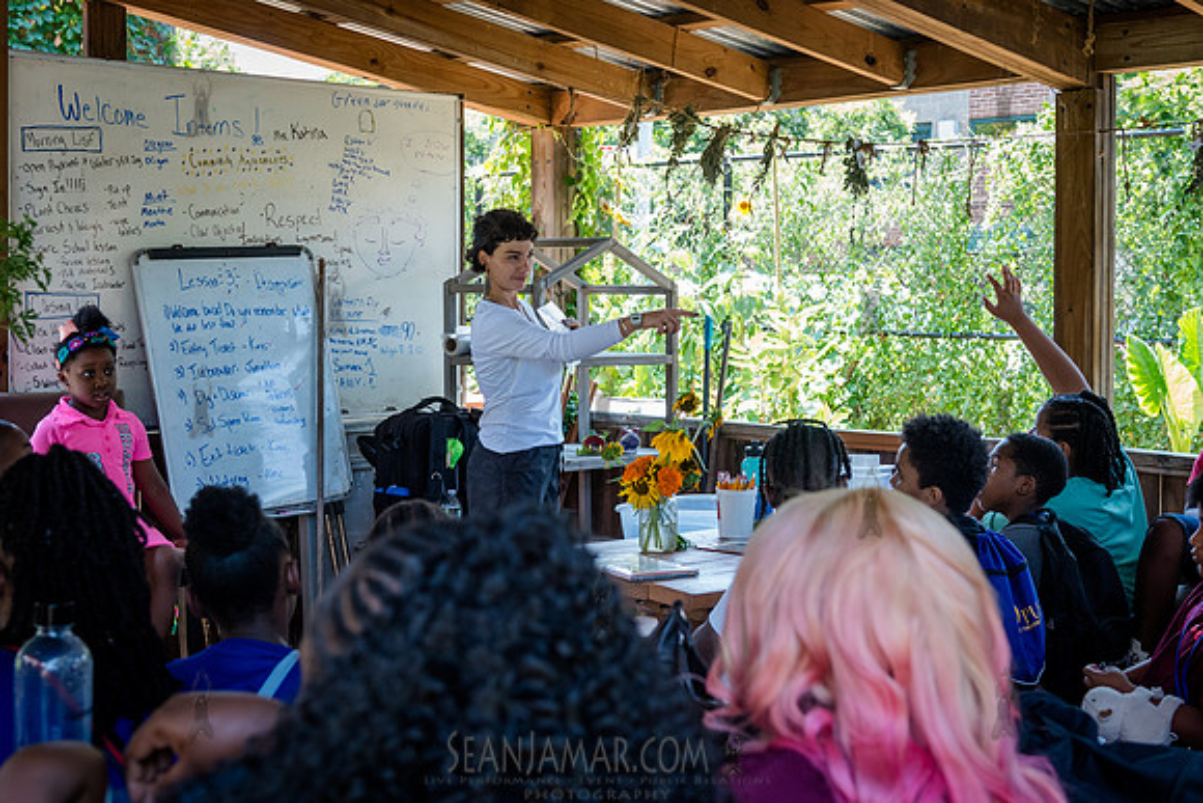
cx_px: 557
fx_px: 1660
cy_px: 338
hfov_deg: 39.8
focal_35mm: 50
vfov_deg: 27.1
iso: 1000
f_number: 4
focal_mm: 40
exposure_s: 1/250
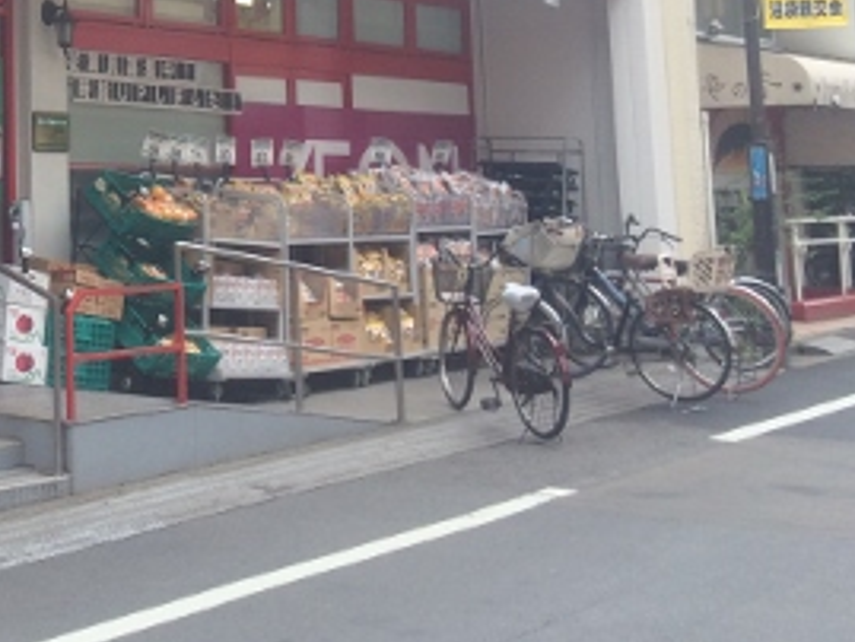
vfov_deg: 20.3
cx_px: -143
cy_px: -67
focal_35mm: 69
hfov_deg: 25.5
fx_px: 1705
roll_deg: +2.2
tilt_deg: +6.7
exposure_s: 1/275
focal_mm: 4.15
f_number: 2.2
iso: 32
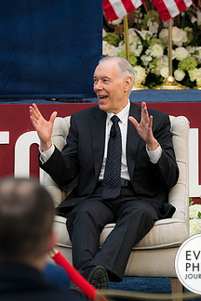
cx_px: 127
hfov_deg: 6.9
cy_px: 115
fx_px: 1675
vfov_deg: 10.3
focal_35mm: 200
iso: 280
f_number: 2.8
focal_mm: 96
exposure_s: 1/320
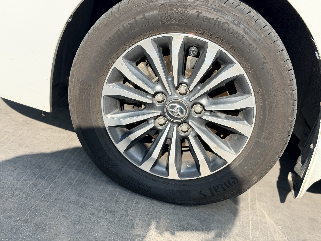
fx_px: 445
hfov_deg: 39.7
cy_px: 120
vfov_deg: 30.3
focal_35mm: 48
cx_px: 160
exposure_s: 1/2577
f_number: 1.78
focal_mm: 6.76
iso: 80
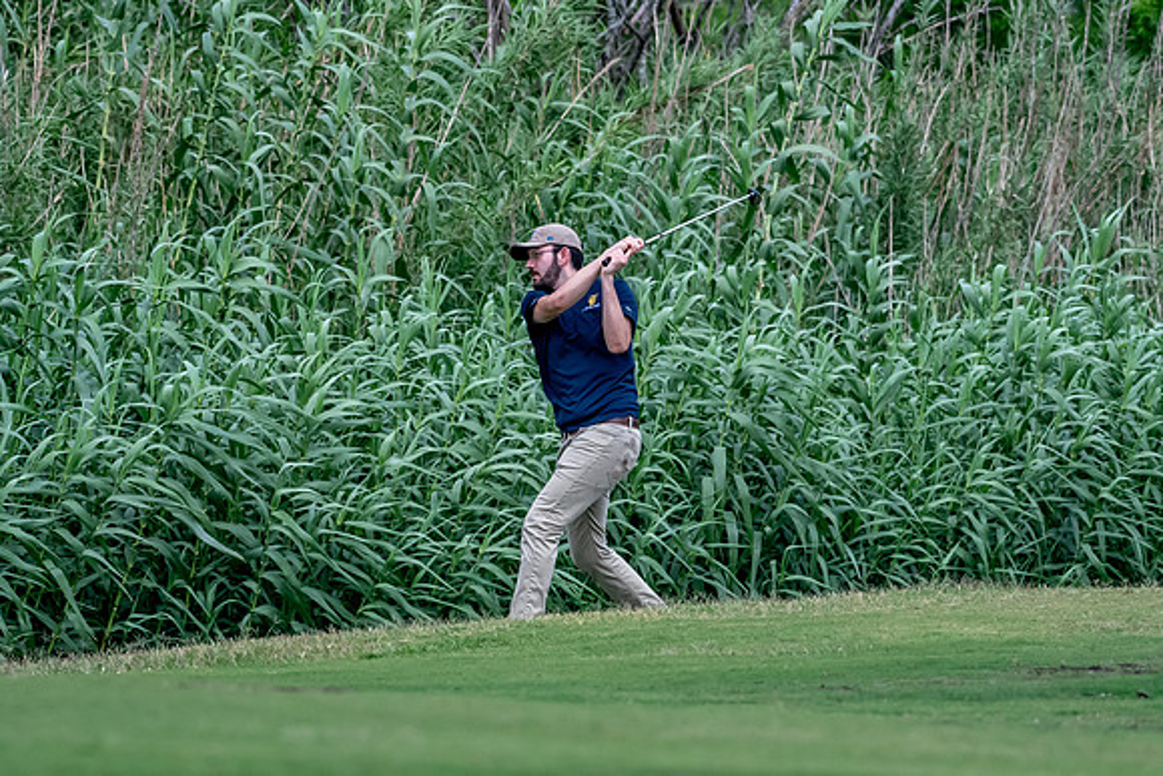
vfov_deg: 4.0
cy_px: 388
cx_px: 582
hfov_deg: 6.0
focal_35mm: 345
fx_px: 11148
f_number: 5.6
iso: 1400
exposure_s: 1/2000
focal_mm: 230
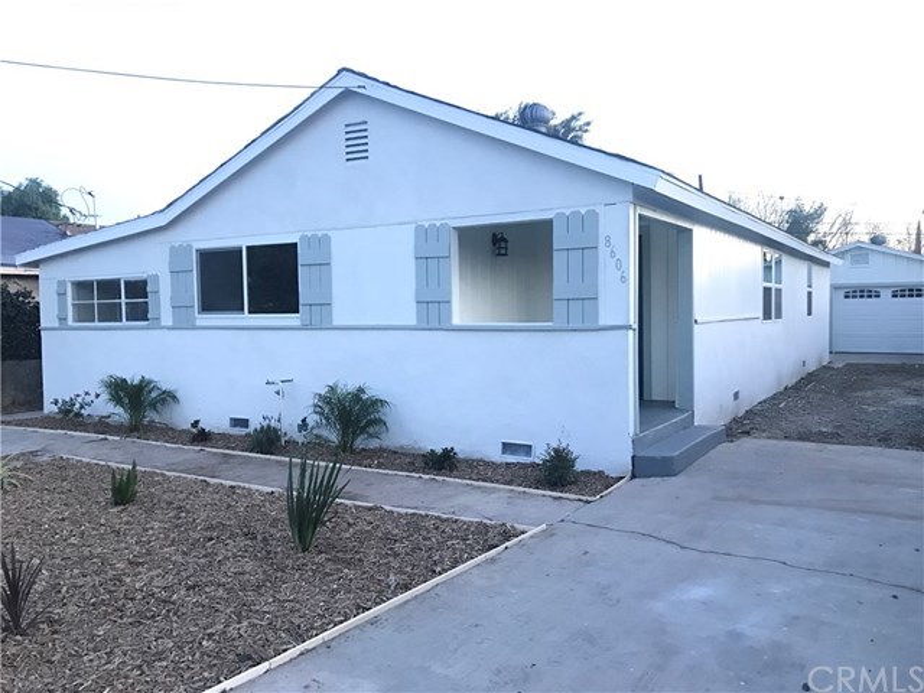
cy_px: 346
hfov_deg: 63.4
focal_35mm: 28
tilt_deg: -2.1
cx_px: 462
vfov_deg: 49.7
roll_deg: +1.2
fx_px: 747
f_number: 1.8
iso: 64
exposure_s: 1/15
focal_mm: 3.99
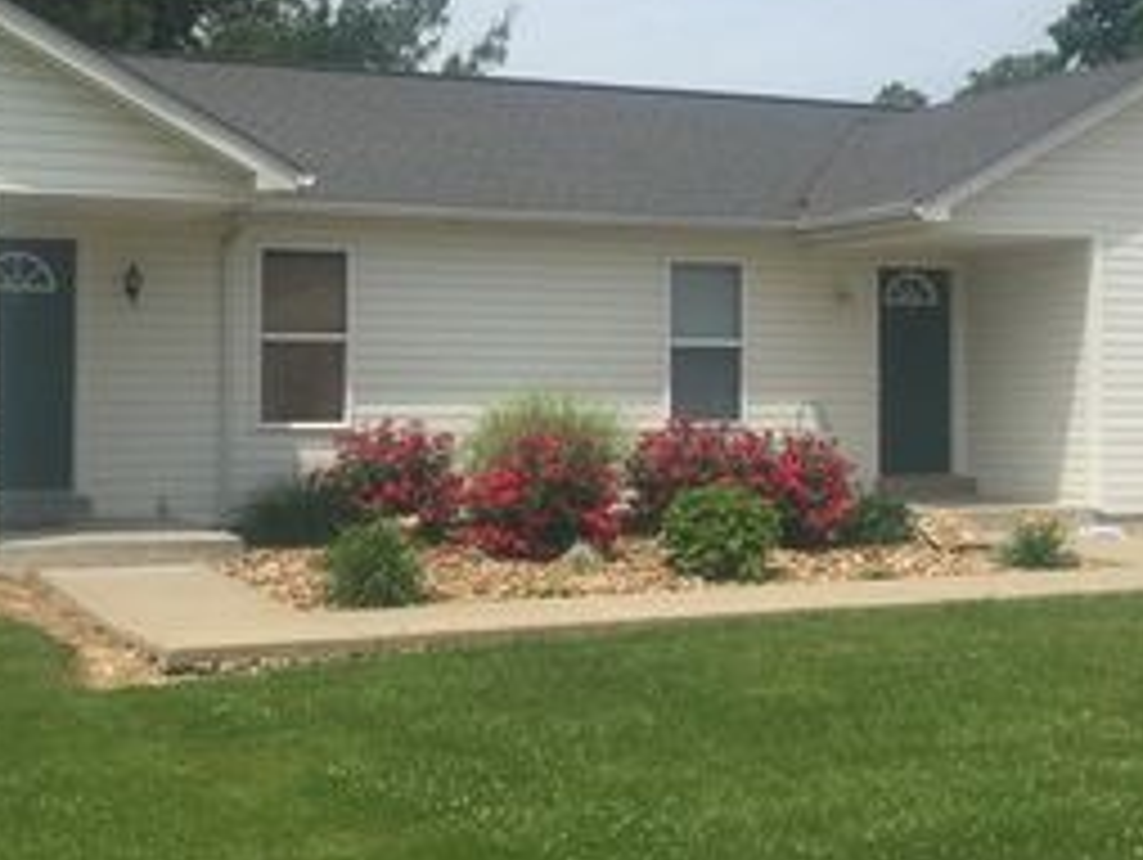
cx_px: 446
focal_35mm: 57
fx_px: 1884
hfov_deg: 33.6
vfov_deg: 25.7
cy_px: 344
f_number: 2.2
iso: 32
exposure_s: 1/3049
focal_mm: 4.15
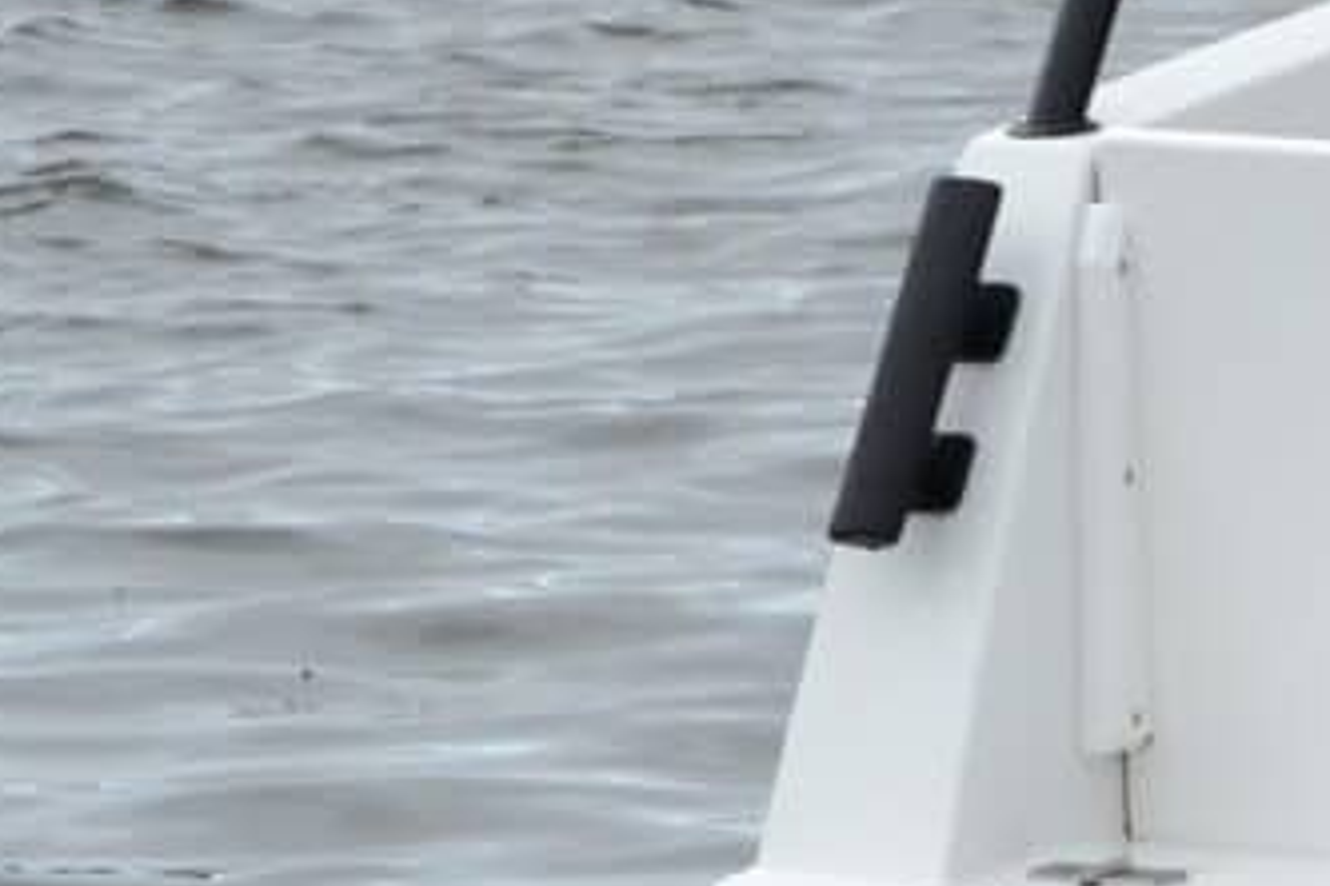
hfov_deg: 4.0
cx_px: 3742
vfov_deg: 2.7
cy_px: 182
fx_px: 18769
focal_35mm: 508
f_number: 10
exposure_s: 1/200
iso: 400
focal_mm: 55
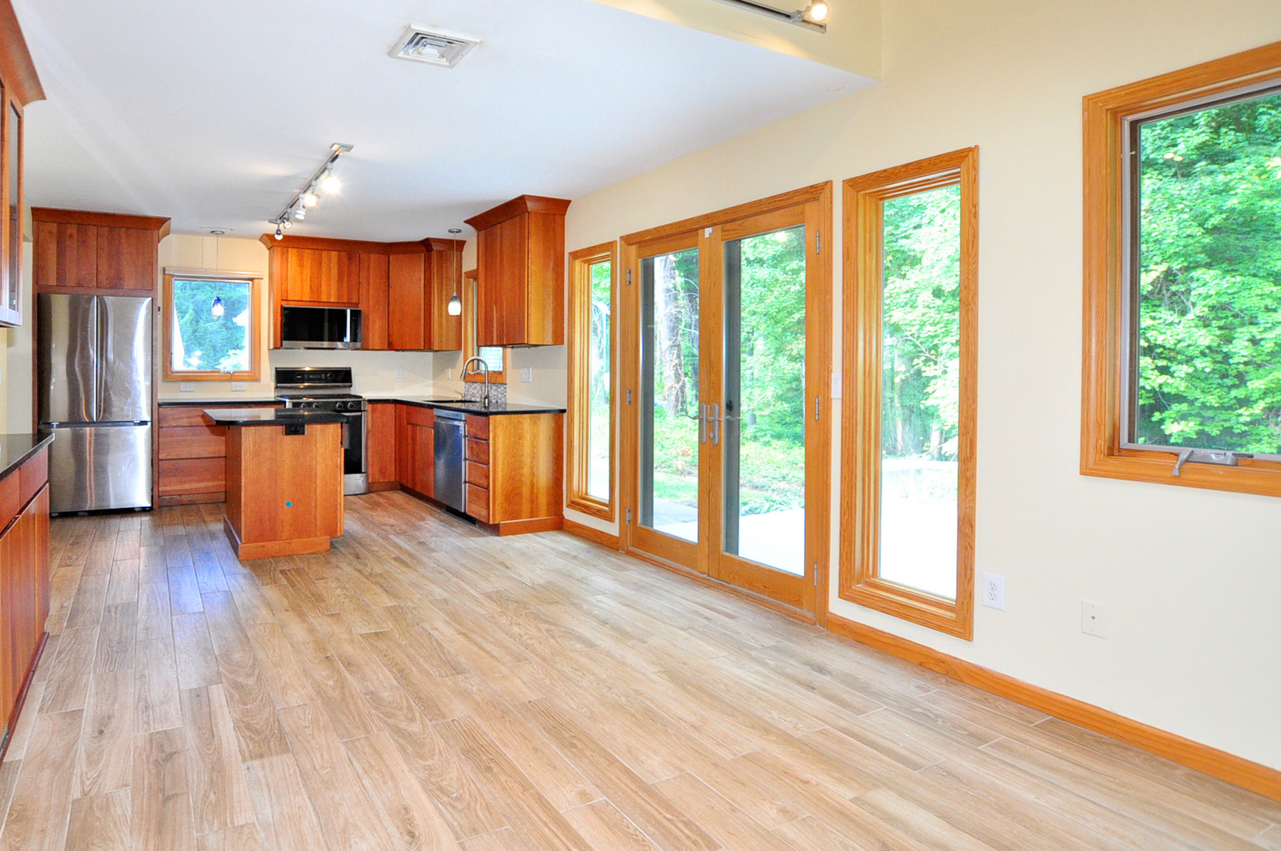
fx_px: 675
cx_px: 480
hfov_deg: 85.3
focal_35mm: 19
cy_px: 358
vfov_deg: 64.1
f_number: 4.5
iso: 1000
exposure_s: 1/80
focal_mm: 10
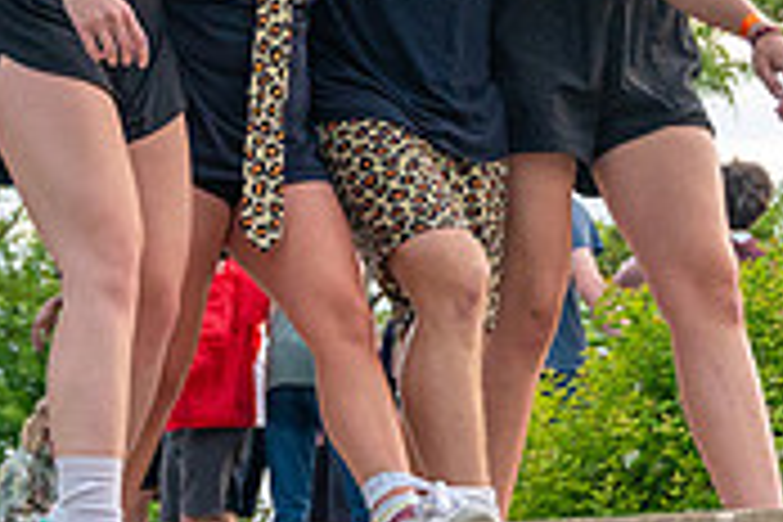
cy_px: 90
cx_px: 350
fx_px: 3393
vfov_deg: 8.8
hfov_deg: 13.2
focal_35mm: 156
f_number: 4
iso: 1600
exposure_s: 1/500
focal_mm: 39
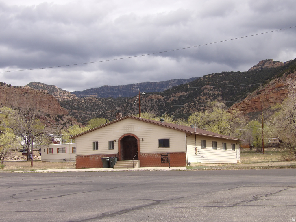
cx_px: 148
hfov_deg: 27.0
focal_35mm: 72
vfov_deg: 20.4
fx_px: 616
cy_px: 111
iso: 100
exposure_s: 1/268
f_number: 7.1
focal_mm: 13
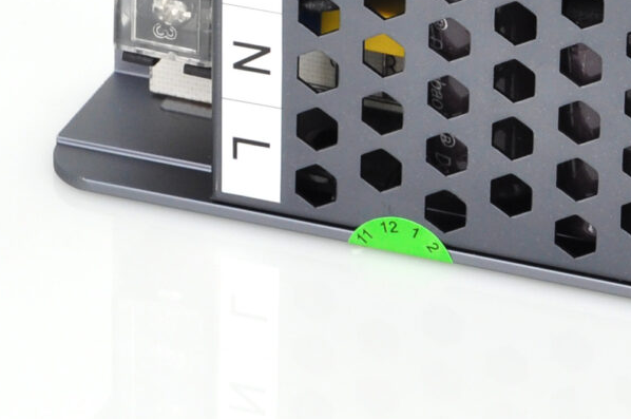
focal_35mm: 514
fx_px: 8997
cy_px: 21
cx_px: 837
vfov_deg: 2.7
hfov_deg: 4.0
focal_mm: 80
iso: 320
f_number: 10
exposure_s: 2.5
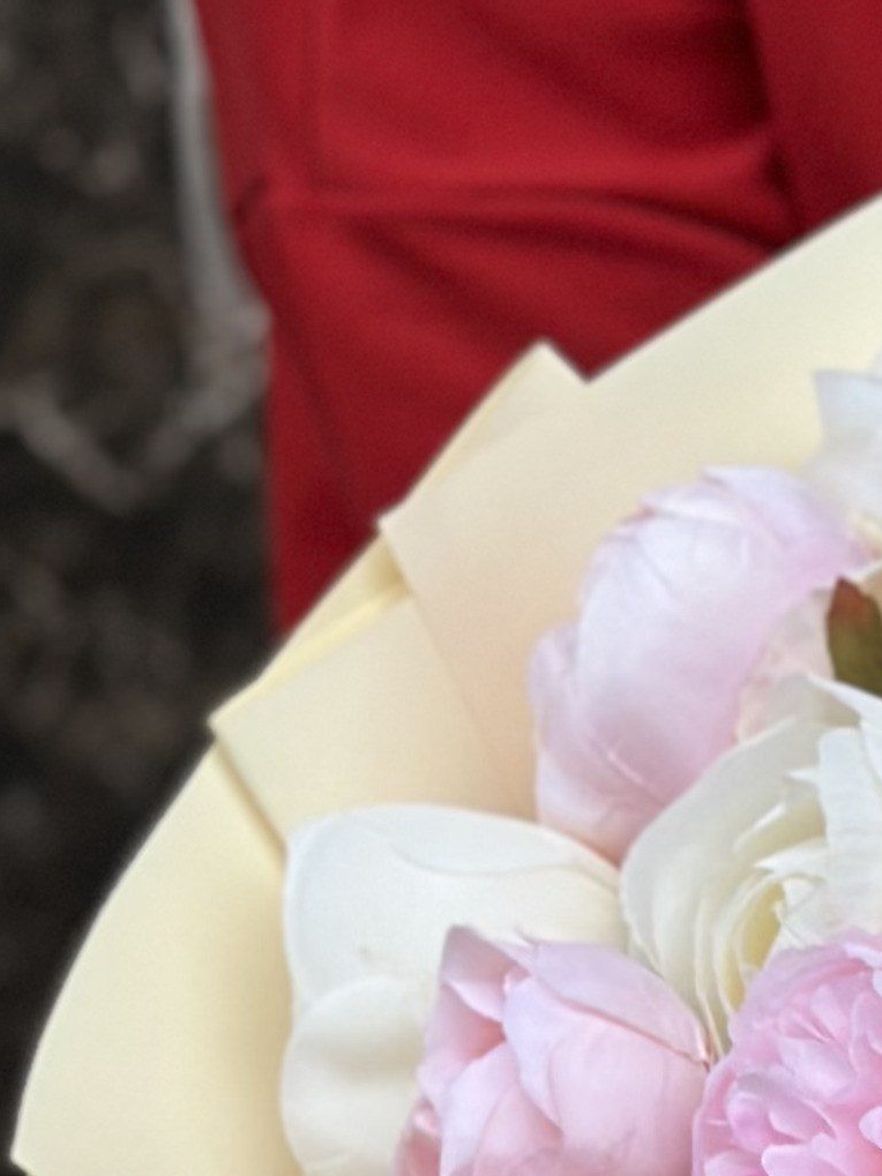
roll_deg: +0.0
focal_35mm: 190
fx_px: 6456
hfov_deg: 7.6
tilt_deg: -31.4
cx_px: 1634
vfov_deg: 10.1
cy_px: 1654
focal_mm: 6.86
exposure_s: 1/919
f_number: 1.78
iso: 80
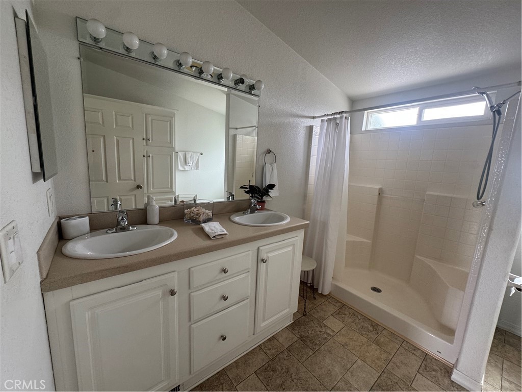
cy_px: 196
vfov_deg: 85.7
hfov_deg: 102.1
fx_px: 211
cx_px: 261
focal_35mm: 14
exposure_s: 1/99
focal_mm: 2.22
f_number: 2.2
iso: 160
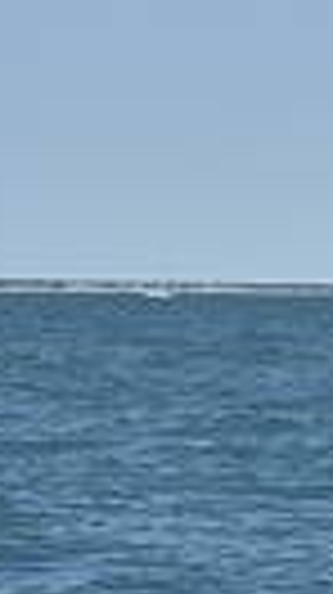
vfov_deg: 5.1
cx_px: 1274
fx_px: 6673
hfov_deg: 2.8
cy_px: 286
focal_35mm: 424
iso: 400
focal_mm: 92
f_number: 10
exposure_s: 1/1250
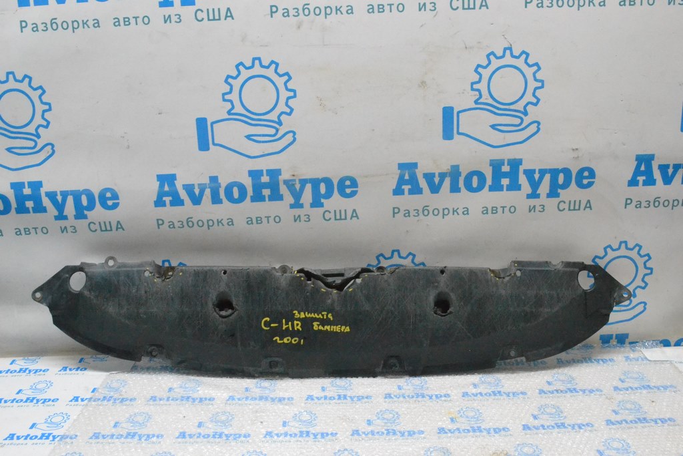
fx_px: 626
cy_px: 228
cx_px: 342
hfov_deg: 57.2
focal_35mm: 33
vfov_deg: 40.0
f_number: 14
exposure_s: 1/100
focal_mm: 22
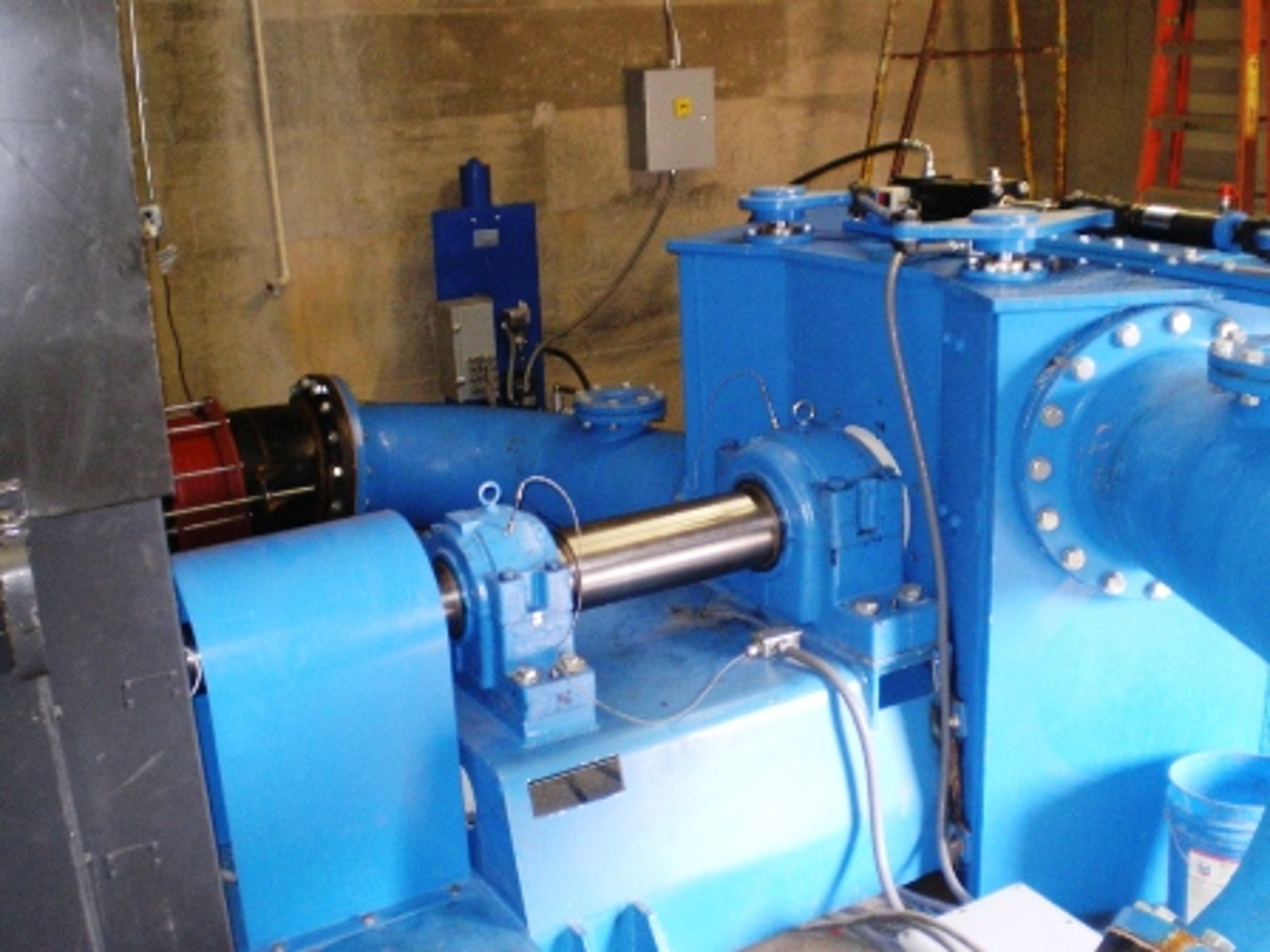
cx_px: 635
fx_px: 1394
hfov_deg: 49.0
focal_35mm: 38
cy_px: 476
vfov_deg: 37.7
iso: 400
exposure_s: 1/30
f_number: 3.1
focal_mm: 6.3
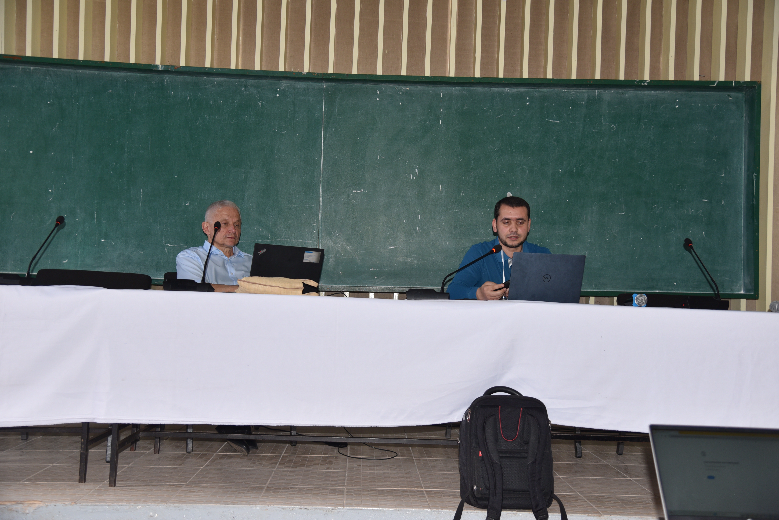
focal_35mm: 38
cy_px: 260
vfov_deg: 35.1
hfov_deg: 50.7
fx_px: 823
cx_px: 390
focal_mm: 38
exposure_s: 1/60
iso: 200
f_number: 4
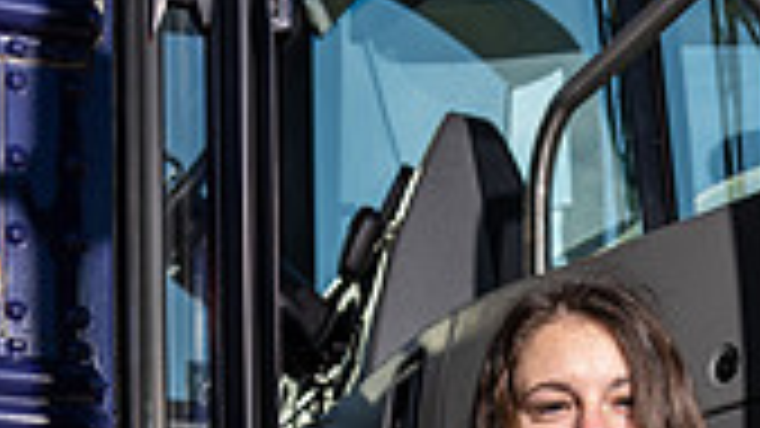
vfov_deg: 8.1
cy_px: 960
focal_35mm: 140
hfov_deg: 15.2
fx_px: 2821
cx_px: 654
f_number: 6.3
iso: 64
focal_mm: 50
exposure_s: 1/400
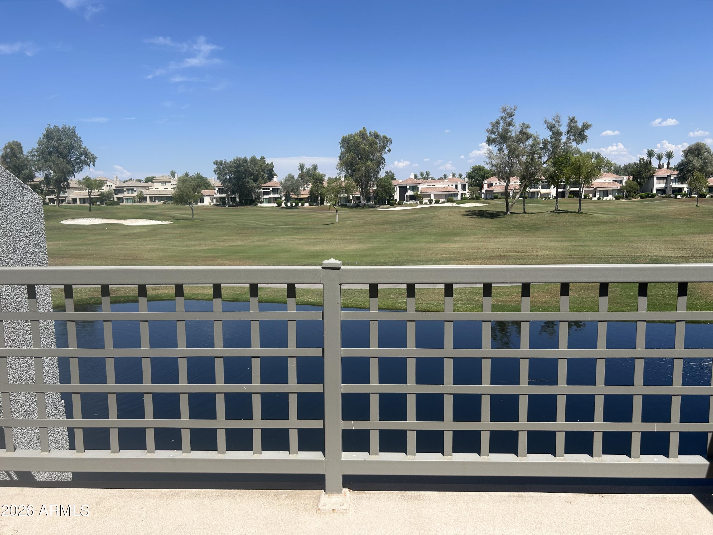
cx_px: 356
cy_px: 268
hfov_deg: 67.3
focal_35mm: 26
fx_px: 536
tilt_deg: -7.3
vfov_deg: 53.1
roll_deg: +1.8
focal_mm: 5.7
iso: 50
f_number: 1.5
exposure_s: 1/5076
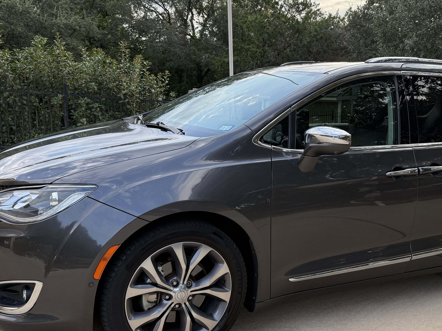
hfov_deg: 44.7
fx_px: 524
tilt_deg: -8.5
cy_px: 155
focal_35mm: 41
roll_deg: -0.4
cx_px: 313
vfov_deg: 35.1
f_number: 1.78
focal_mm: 6.76
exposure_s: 1/715
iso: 100
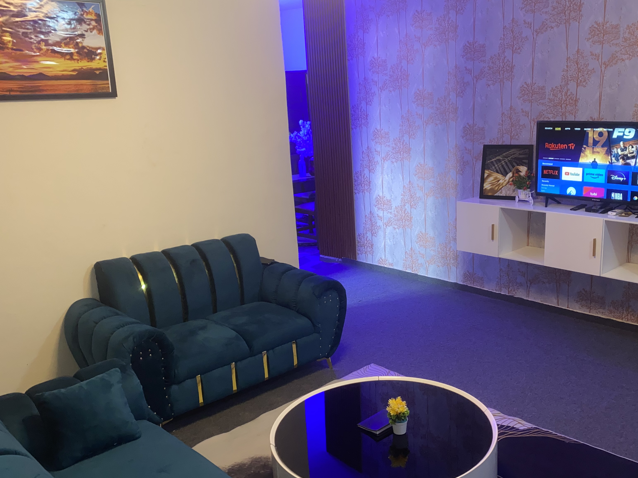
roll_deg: +0.8
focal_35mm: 34
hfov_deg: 53.6
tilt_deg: -13.6
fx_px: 627
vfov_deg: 41.8
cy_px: 254
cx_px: 384
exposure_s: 1/17
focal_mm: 4.25
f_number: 1.8
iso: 80
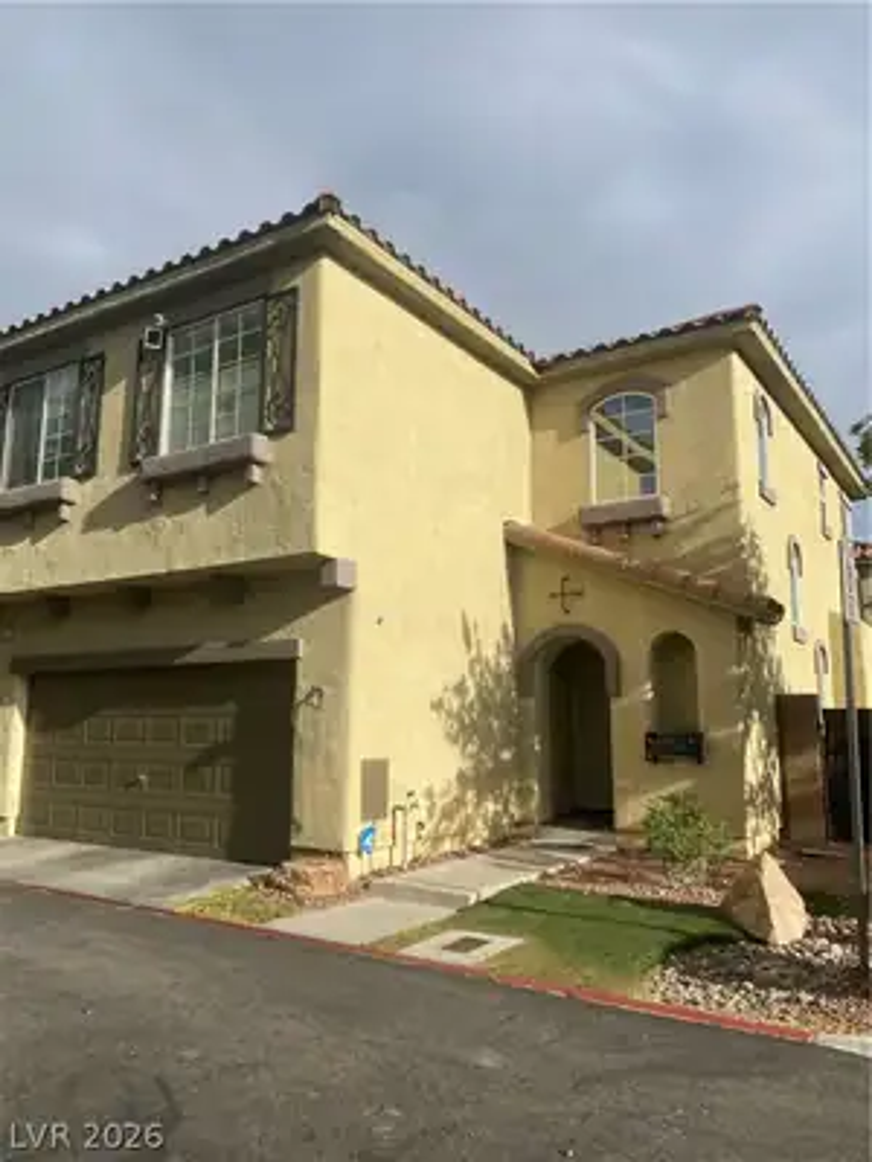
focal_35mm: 26
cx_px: 436
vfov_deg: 67.3
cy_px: 581
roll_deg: -1.0
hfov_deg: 53.1
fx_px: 873
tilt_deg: +10.4
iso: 32
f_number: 1.8
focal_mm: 4.25
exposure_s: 1/3610
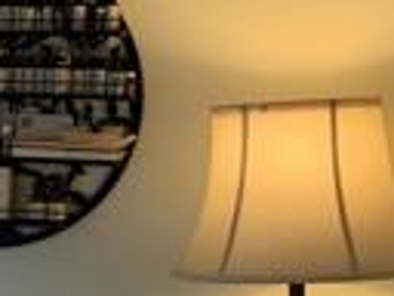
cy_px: 188
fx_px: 1480
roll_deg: +0.1
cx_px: -225
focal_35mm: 130
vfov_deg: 11.4
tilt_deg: -3.8
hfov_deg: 14.1
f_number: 1.8
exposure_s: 1/120
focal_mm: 4.25
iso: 80
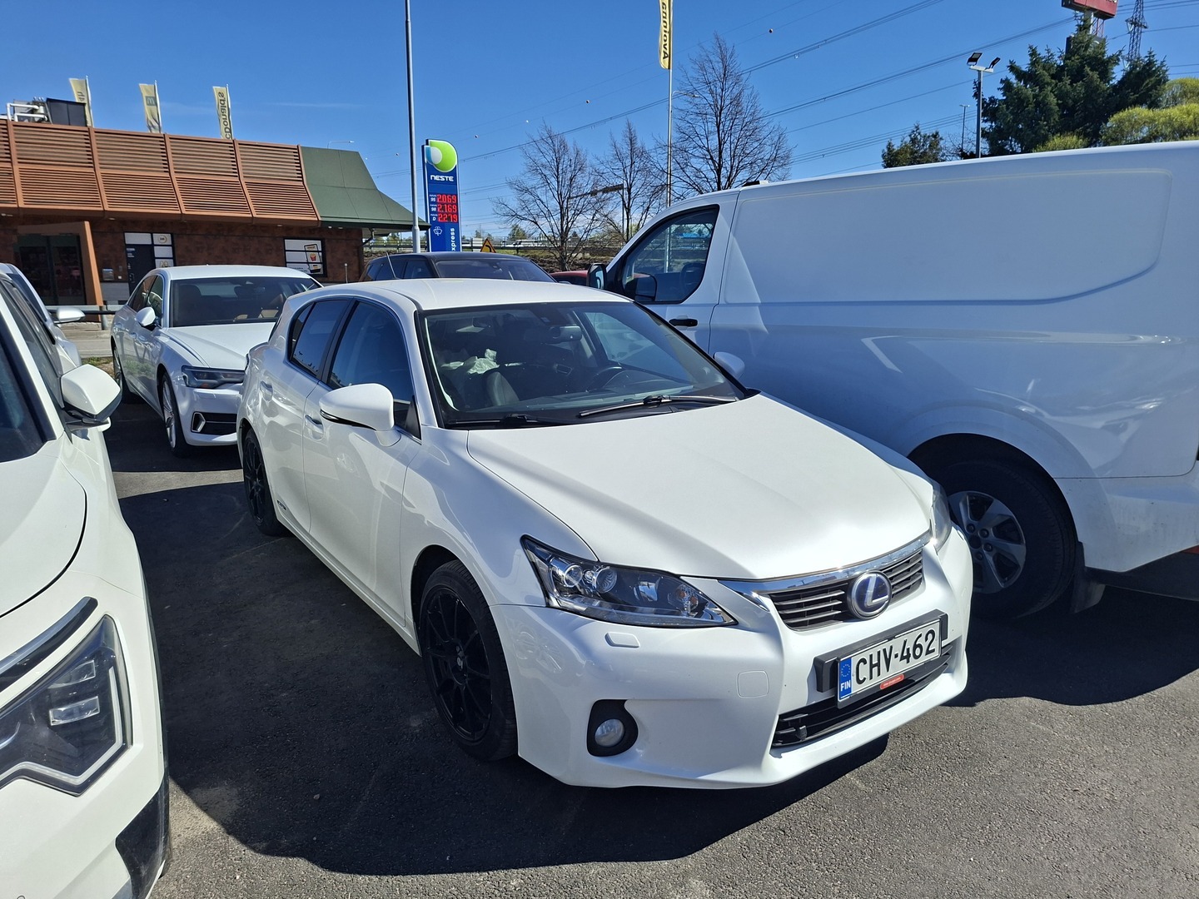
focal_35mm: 23
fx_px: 797
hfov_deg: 73.9
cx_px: 600
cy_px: 450
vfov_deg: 58.9
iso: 50
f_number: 1.8
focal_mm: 5.54
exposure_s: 1/3788
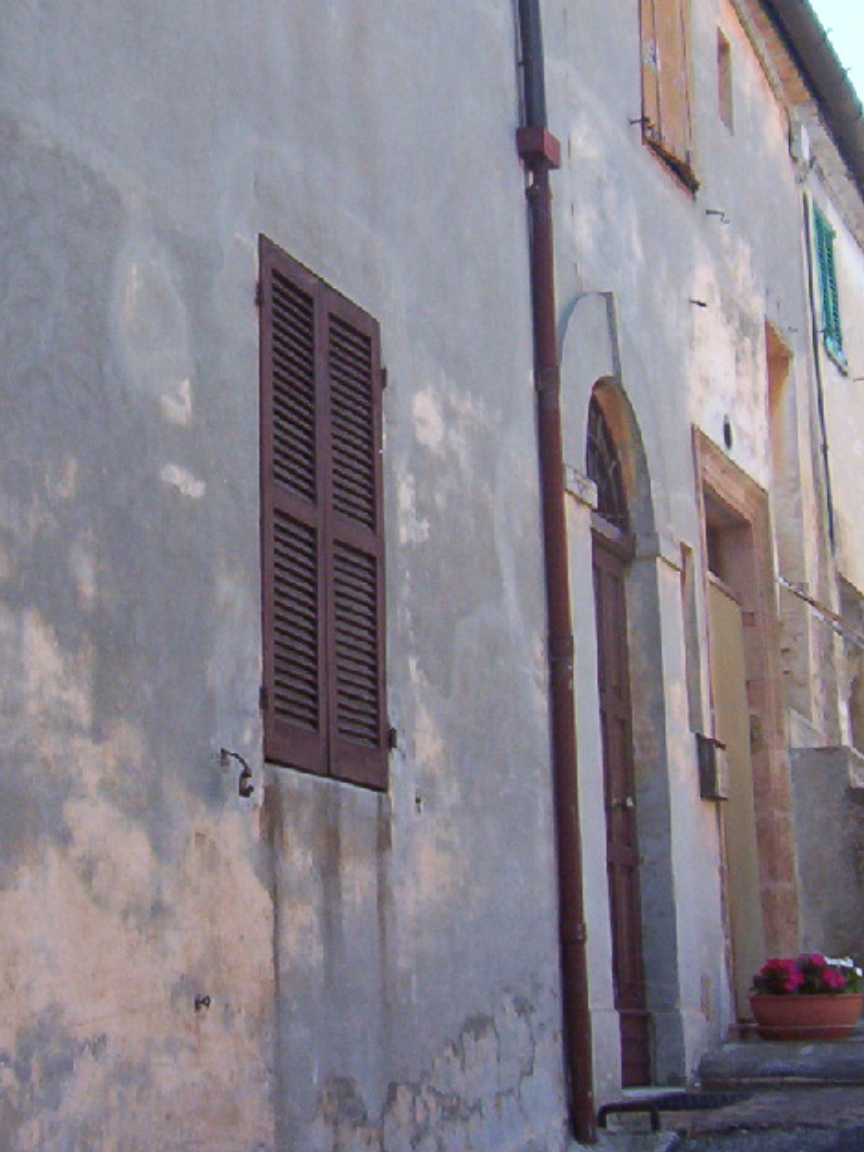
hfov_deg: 21.5
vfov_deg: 28.4
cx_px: 278
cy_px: 412
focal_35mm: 68
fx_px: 2264
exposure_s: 1/753
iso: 100
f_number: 2.76
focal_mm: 5.54
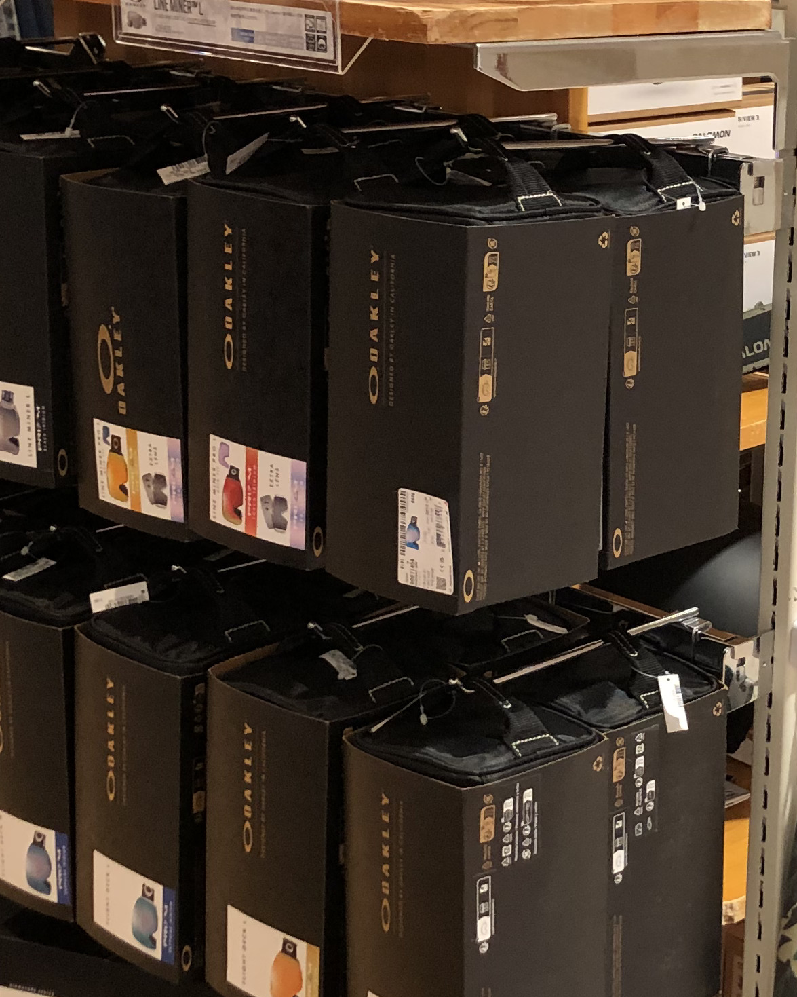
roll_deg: -0.9
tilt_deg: -14.1
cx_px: 727
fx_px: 2212
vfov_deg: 25.4
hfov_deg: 20.0
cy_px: 462
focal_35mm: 75
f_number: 1.8
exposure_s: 1/100
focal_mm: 3.99
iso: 125
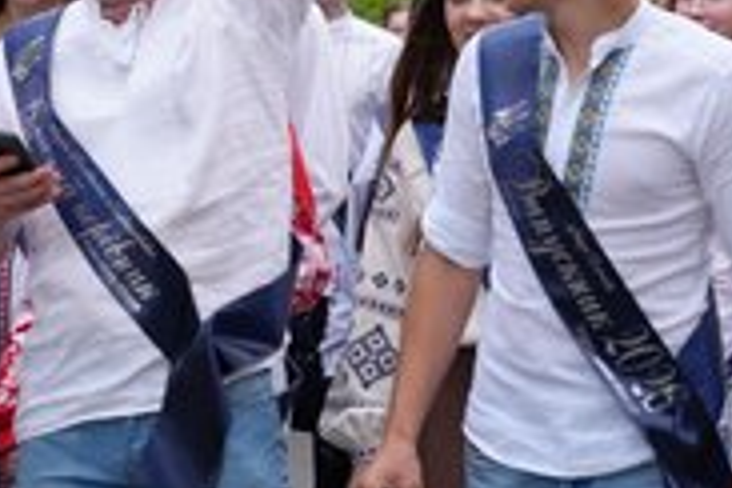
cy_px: 18
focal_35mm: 153
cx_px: 224
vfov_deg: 8.9
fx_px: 3111
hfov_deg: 13.4
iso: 200
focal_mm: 70
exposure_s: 1/160
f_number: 4
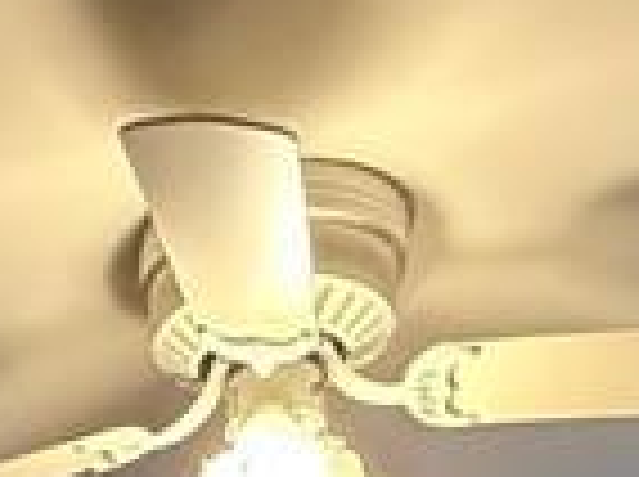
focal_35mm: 101
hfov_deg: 18.8
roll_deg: +1.6
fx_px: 1861
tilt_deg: -9.9
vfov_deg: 9.5
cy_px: 1606
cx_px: -40
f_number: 2.2
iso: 1000
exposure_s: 1/40
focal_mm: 2.22
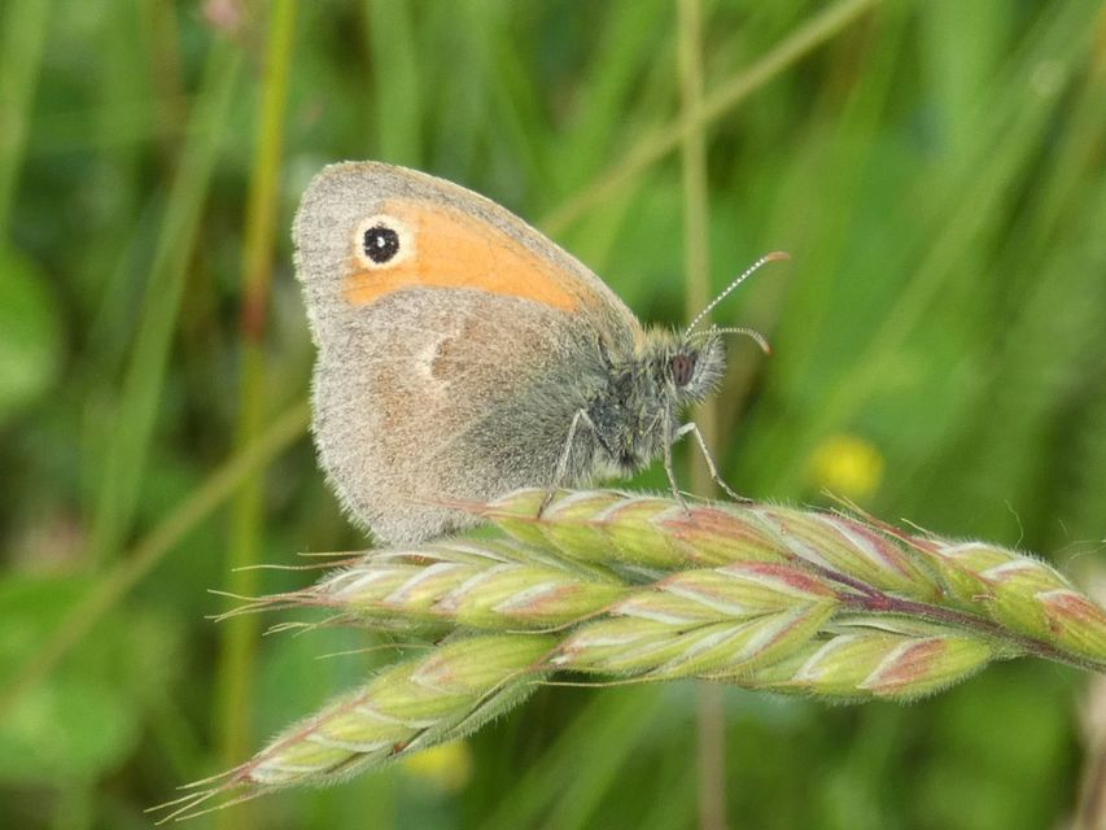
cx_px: 553
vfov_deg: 12.7
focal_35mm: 117
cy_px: 415
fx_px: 3739
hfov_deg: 16.8
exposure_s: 1/80
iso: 125
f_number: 5.1
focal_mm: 21
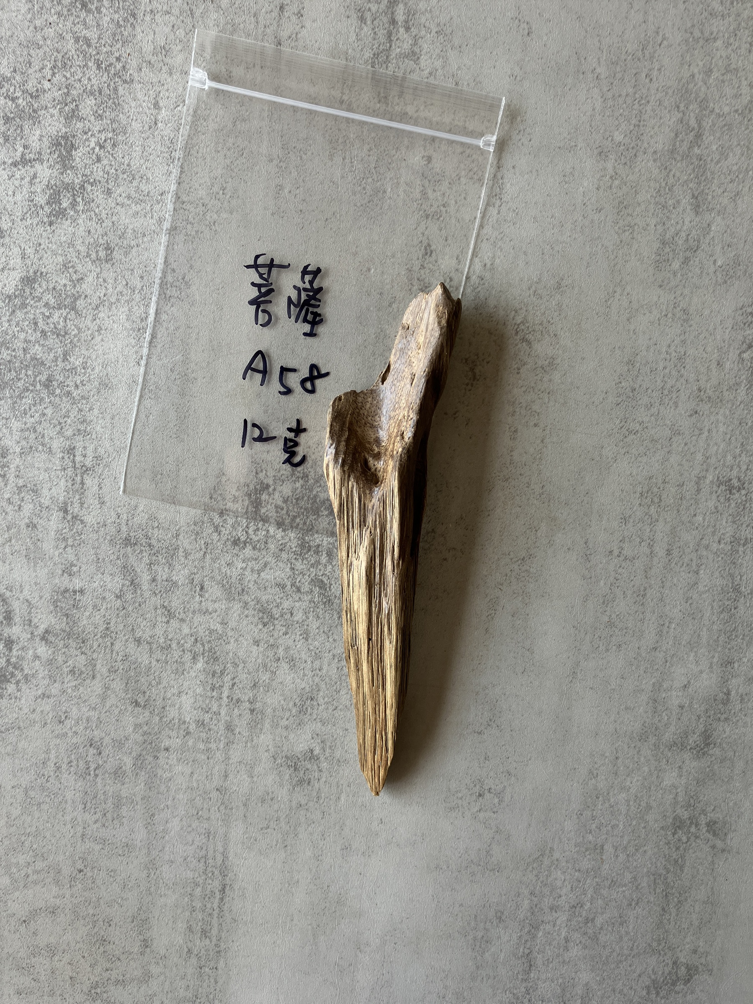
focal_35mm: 28
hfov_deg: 49.7
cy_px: 502
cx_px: 376
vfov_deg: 63.4
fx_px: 812
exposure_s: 1/121
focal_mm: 3.99
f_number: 1.8
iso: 64
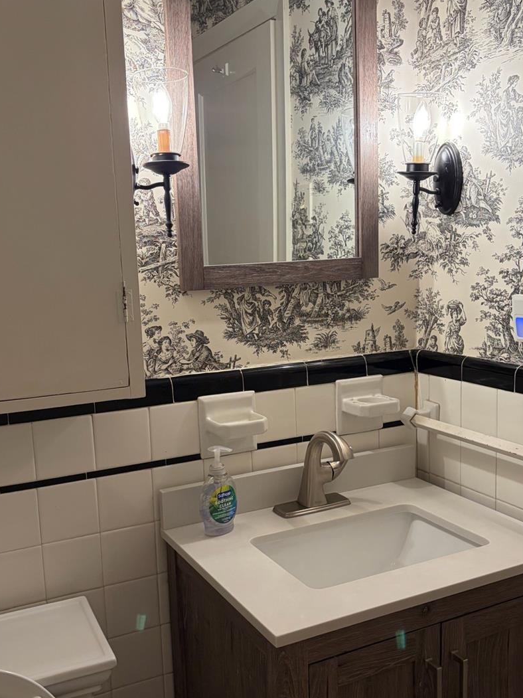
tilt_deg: -9.1
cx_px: 278
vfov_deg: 49.0
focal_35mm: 38
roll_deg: +2.1
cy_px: 368
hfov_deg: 37.7
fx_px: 766
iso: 100
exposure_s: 1/60
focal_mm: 5.96
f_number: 1.6
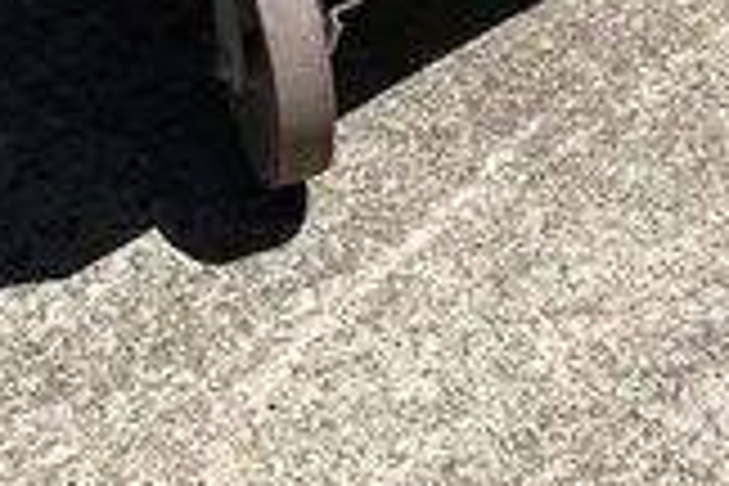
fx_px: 2470
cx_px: 490
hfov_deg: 16.7
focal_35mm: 122
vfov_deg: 8.9
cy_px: -1046
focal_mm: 5.1
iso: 50
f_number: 1.6
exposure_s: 1/4854
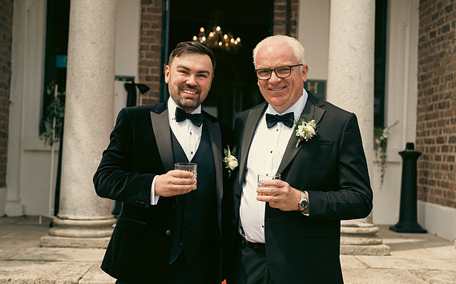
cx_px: 226
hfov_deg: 38.9
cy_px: 144
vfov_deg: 24.8
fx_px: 646
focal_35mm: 52
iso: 125
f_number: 3.5
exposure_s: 1/1250
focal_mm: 50
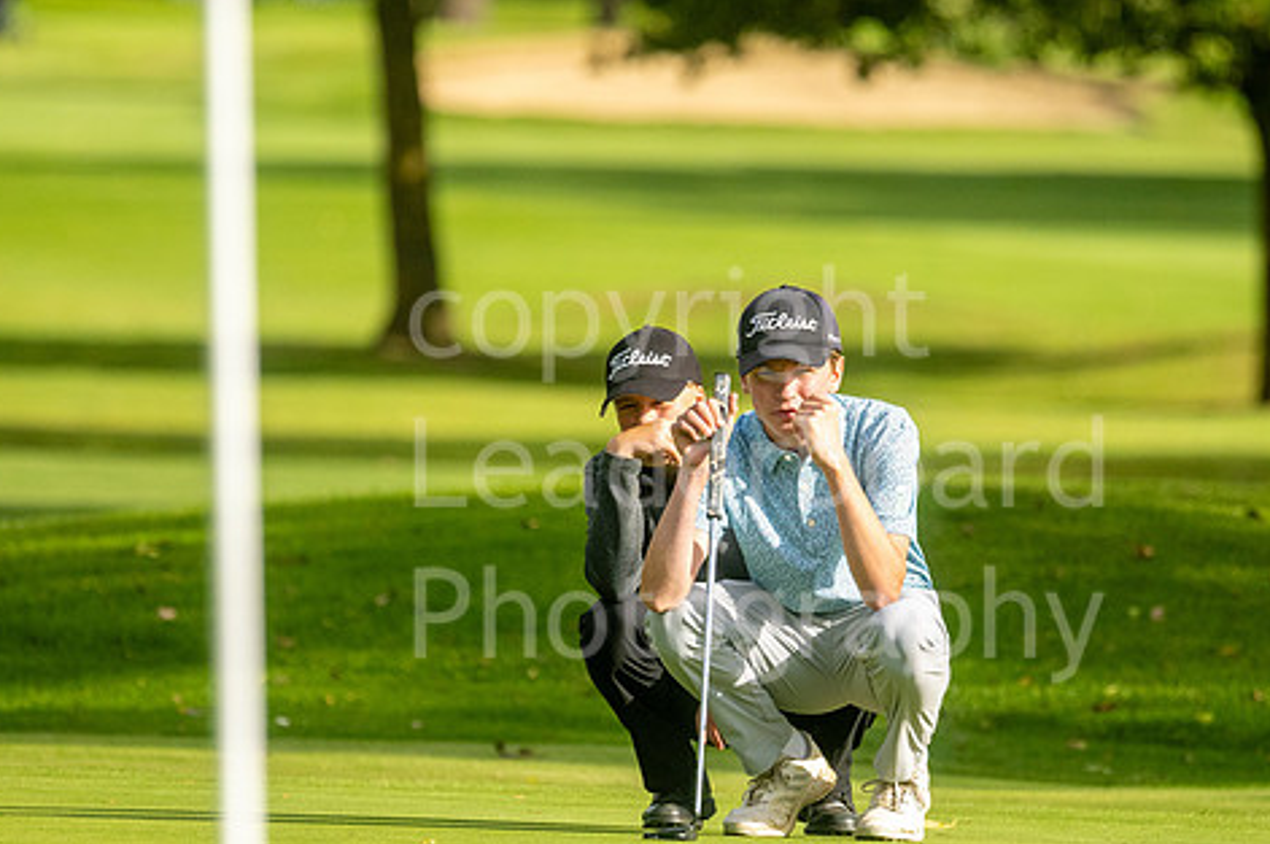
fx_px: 23682
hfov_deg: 3.1
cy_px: 592
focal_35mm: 672
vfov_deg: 2.0
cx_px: 733
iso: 400
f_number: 4
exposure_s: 1/4000
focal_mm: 300
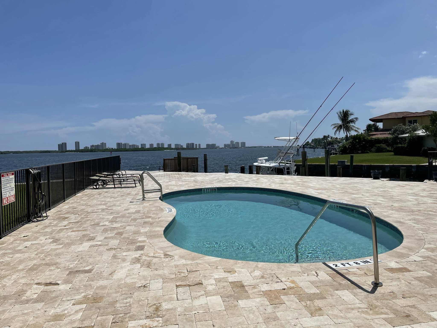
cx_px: 218
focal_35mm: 26
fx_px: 328
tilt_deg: -1.3
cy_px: 164
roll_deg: +2.0
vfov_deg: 53.1
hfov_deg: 67.3
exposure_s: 1/9804
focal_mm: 4.2
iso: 32
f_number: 1.6
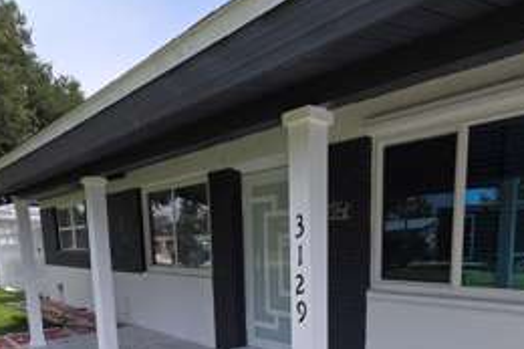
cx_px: 294
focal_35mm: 25
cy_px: 305
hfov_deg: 71.3
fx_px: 364
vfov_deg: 46.9
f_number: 2.2
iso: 50
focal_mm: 2.2
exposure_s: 1/1505
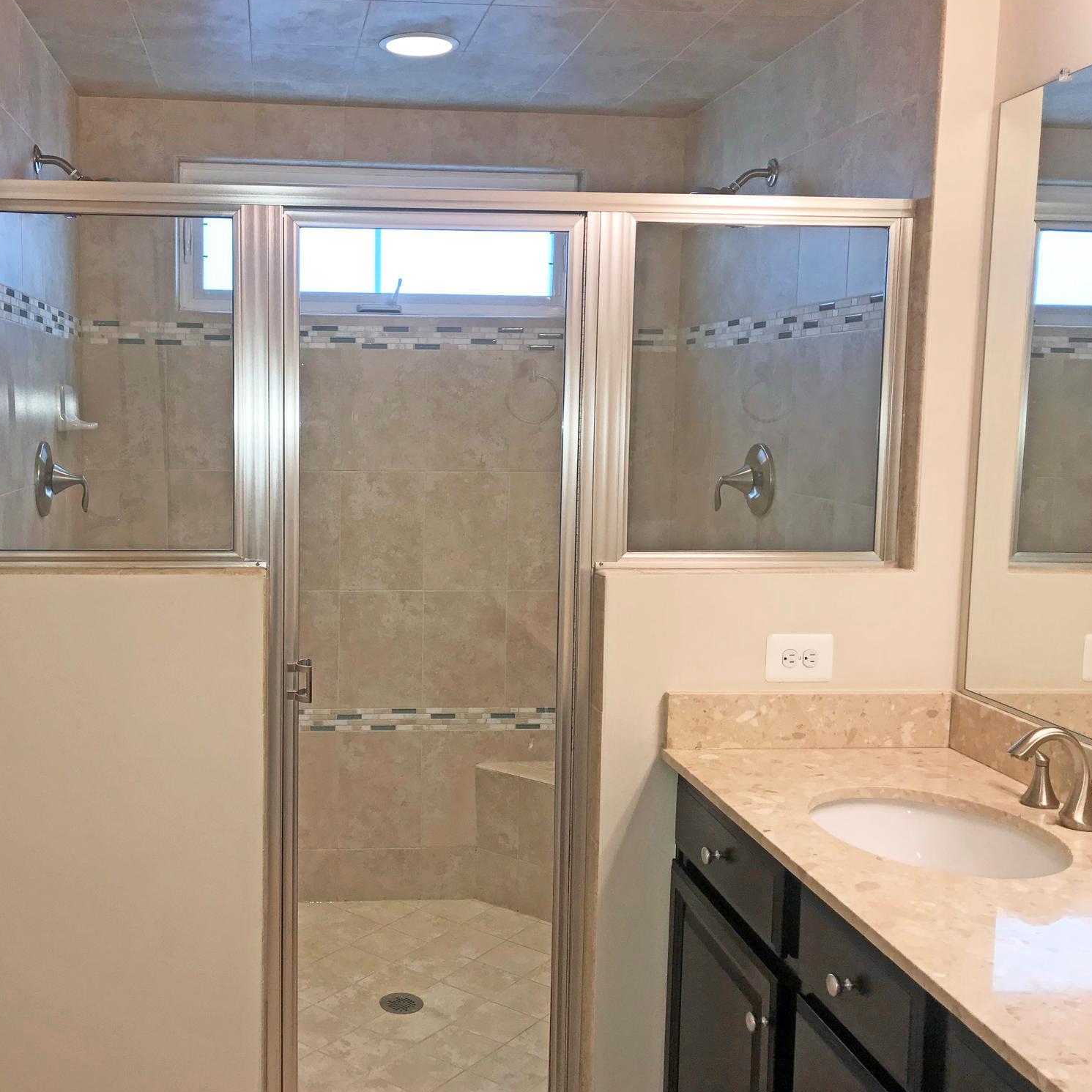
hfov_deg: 47.8
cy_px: 543
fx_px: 1213
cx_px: 375
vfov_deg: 48.5
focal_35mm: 34
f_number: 1.8
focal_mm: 3.99
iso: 20
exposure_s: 1/49
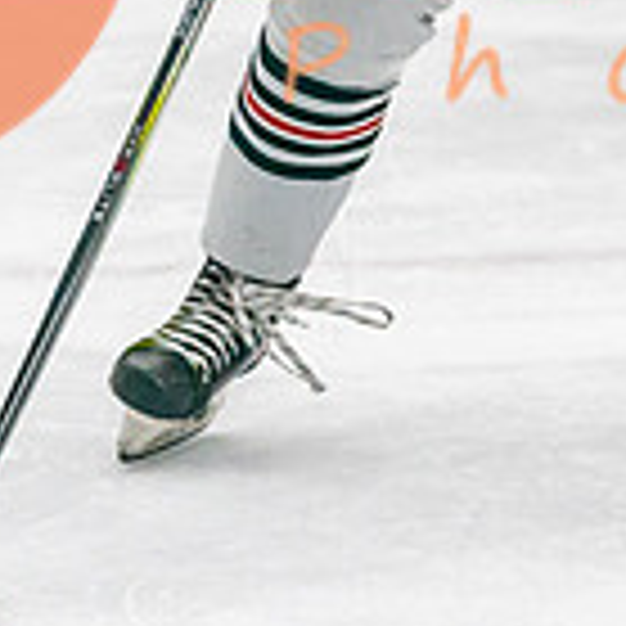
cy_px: -197
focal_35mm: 497
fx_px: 10169
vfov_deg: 3.5
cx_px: 784
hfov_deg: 3.5
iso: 3200
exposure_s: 1/1250
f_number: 2.8
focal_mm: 102
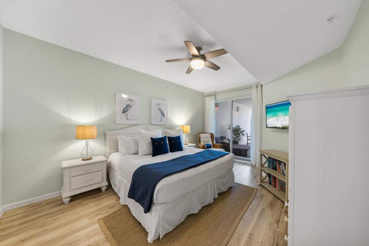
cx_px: 184
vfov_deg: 90.0
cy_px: 123
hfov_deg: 112.6
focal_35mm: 12
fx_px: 123
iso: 800
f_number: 7.1
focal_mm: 12
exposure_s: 1/4
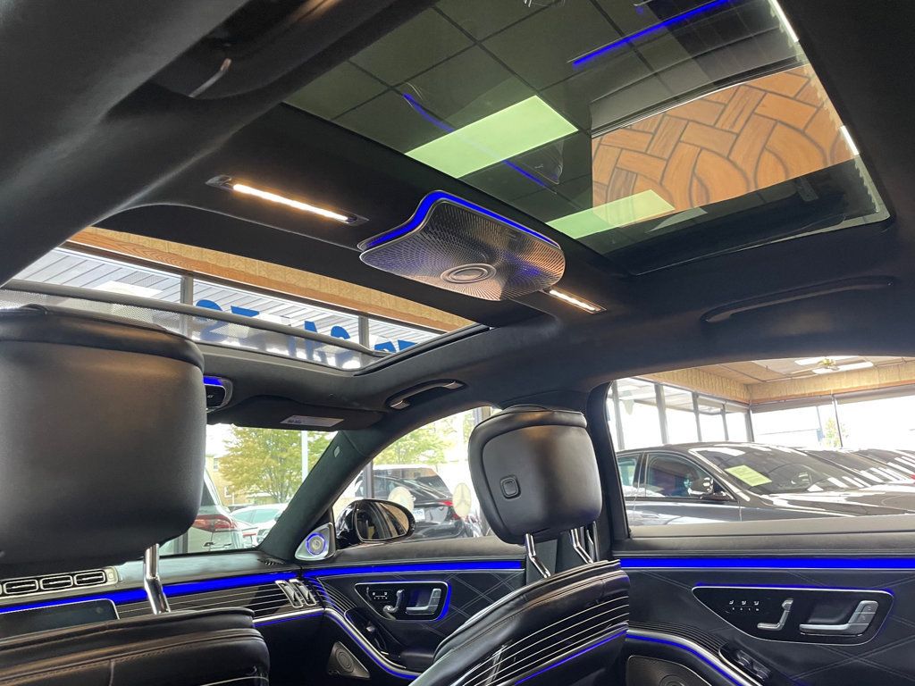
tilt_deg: +12.6
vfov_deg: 53.1
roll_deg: +3.6
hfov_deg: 67.3
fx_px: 687
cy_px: 343
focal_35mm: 26
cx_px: 458
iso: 160
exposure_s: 1/54
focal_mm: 4.2
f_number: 1.6
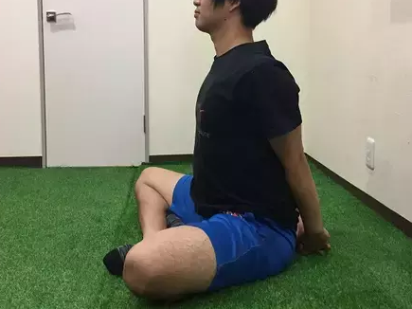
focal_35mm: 40
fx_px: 476
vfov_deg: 35.6
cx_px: 183
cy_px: 101
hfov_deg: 46.7
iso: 200
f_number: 2.2
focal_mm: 4.15
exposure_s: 1/33
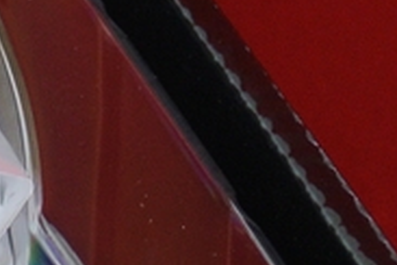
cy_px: 305
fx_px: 4135
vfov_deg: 3.7
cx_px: -590
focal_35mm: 375
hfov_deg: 5.3
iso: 100
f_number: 1.8
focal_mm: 18.5
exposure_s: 1/20
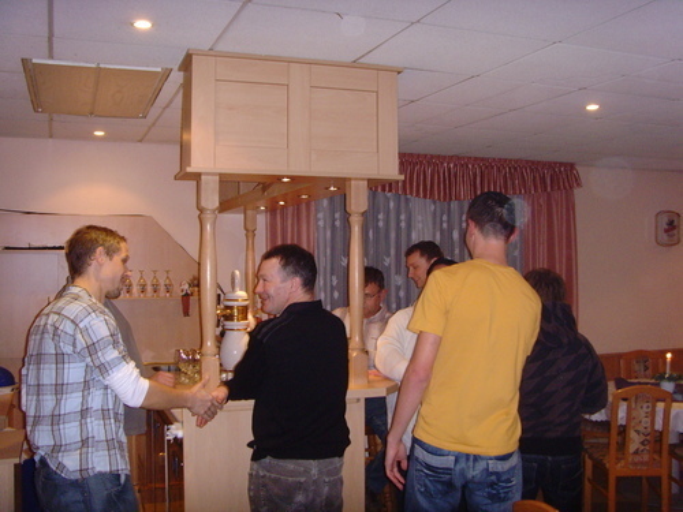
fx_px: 769
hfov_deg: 47.9
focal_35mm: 39
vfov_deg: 36.8
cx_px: 342
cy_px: 256
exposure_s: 1/45
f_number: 3.5
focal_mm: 6.6
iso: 320
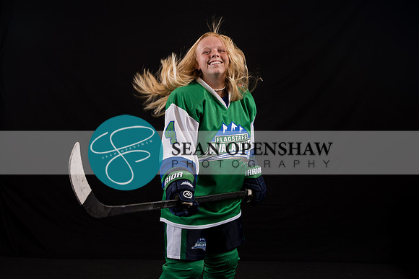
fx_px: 548
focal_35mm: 47
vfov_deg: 28.6
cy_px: 136
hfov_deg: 41.8
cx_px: 201
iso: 80
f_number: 4
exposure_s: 1/160
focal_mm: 30.7
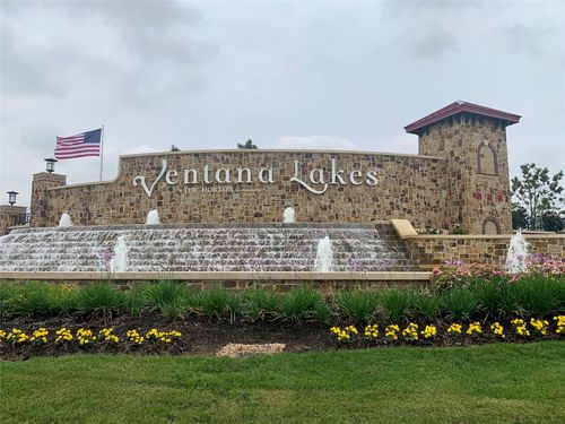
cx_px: 282
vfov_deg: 53.1
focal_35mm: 26
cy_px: 212
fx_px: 424
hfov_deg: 67.3
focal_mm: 4.25
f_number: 1.8
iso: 25
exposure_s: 1/2075
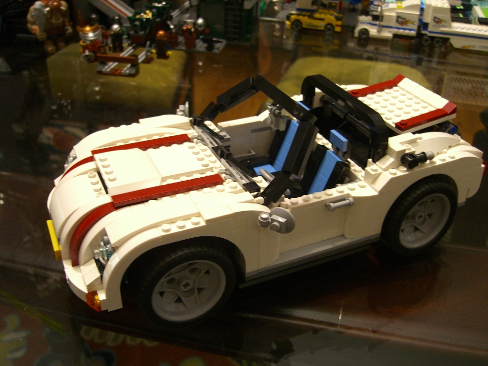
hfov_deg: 49.0
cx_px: 244
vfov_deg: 37.7
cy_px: 183
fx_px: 536
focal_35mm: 38
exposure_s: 1/10
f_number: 2.8
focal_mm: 7.9
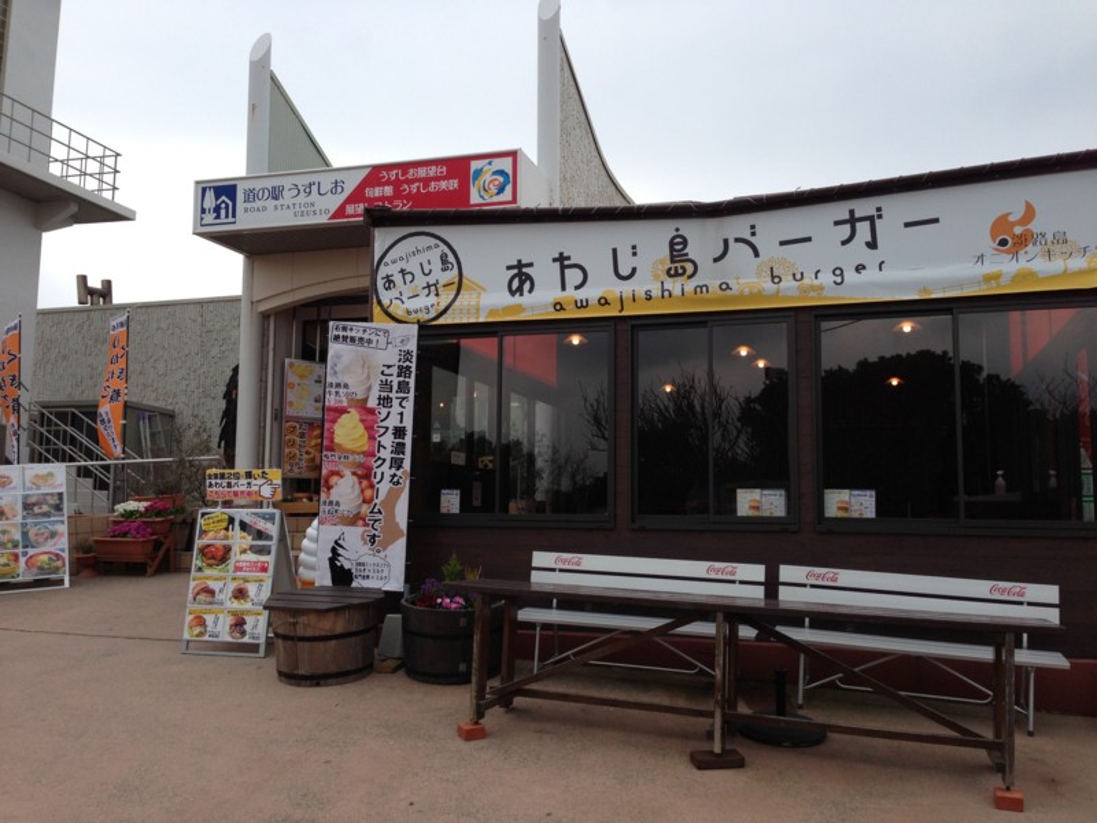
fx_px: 1046
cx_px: 548
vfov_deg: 42.9
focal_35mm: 33
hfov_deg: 55.4
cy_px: 412
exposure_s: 1/609
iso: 50
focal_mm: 4.13
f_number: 2.4
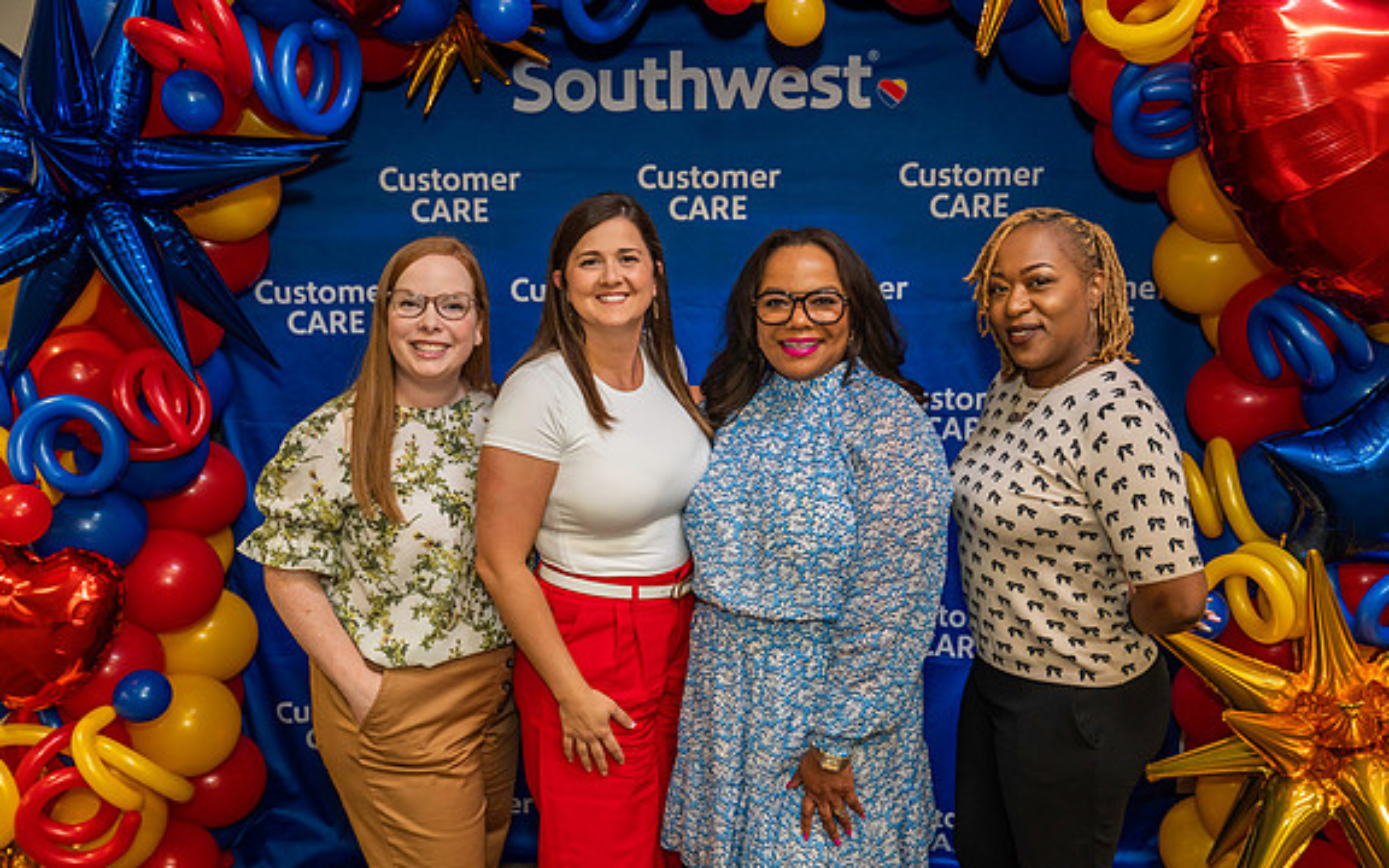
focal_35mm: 38
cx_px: 694
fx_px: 1438
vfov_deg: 33.6
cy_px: 464
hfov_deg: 51.5
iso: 1600
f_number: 4
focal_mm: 37
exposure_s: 1/160
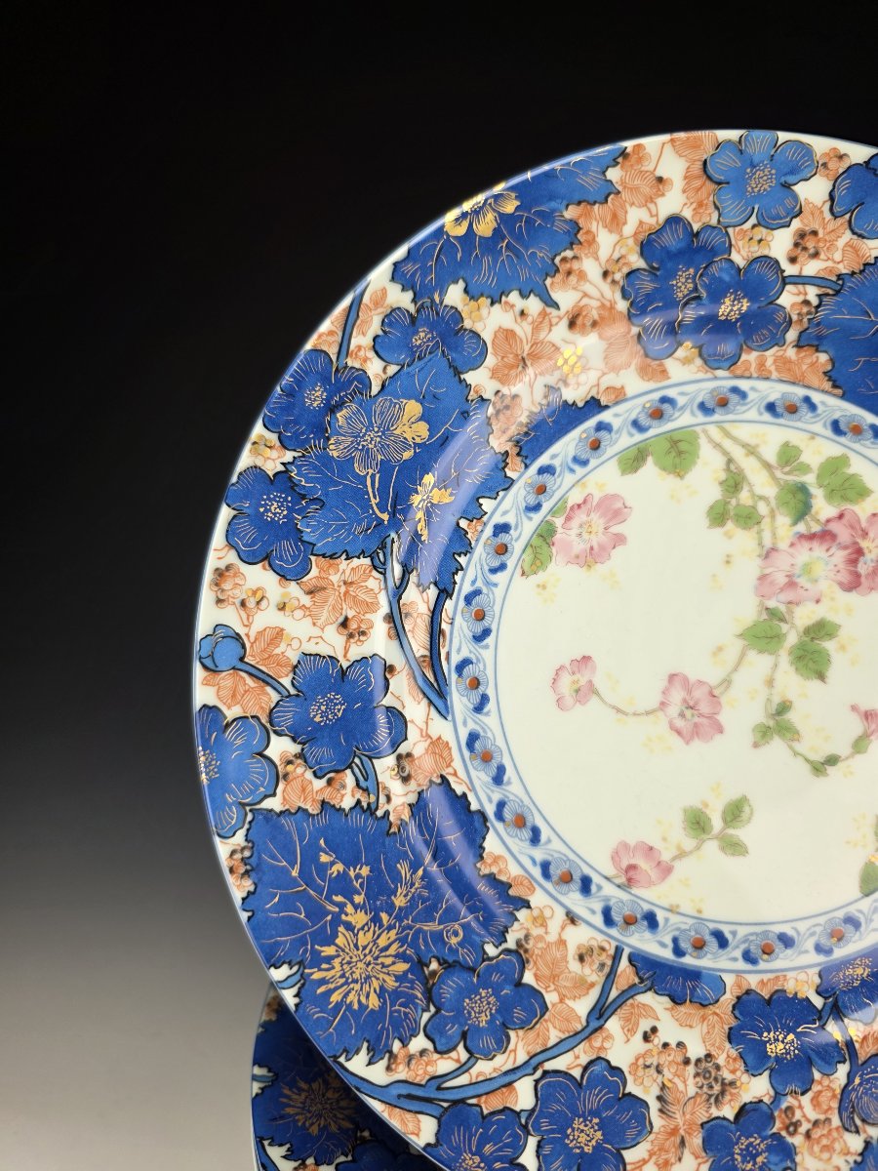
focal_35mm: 23
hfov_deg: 58.9
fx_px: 778
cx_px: 439
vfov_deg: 73.9
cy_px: 586
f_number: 1.7
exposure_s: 1/100
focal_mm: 6.3
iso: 64
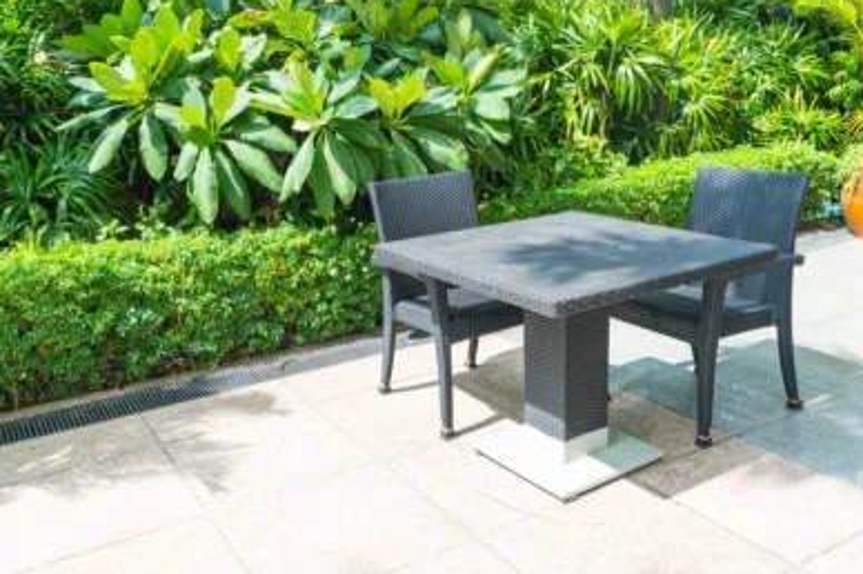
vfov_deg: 41.0
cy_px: 288
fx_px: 766
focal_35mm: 32
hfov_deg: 58.8
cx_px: 427
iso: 100
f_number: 8
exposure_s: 1/100
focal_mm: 31
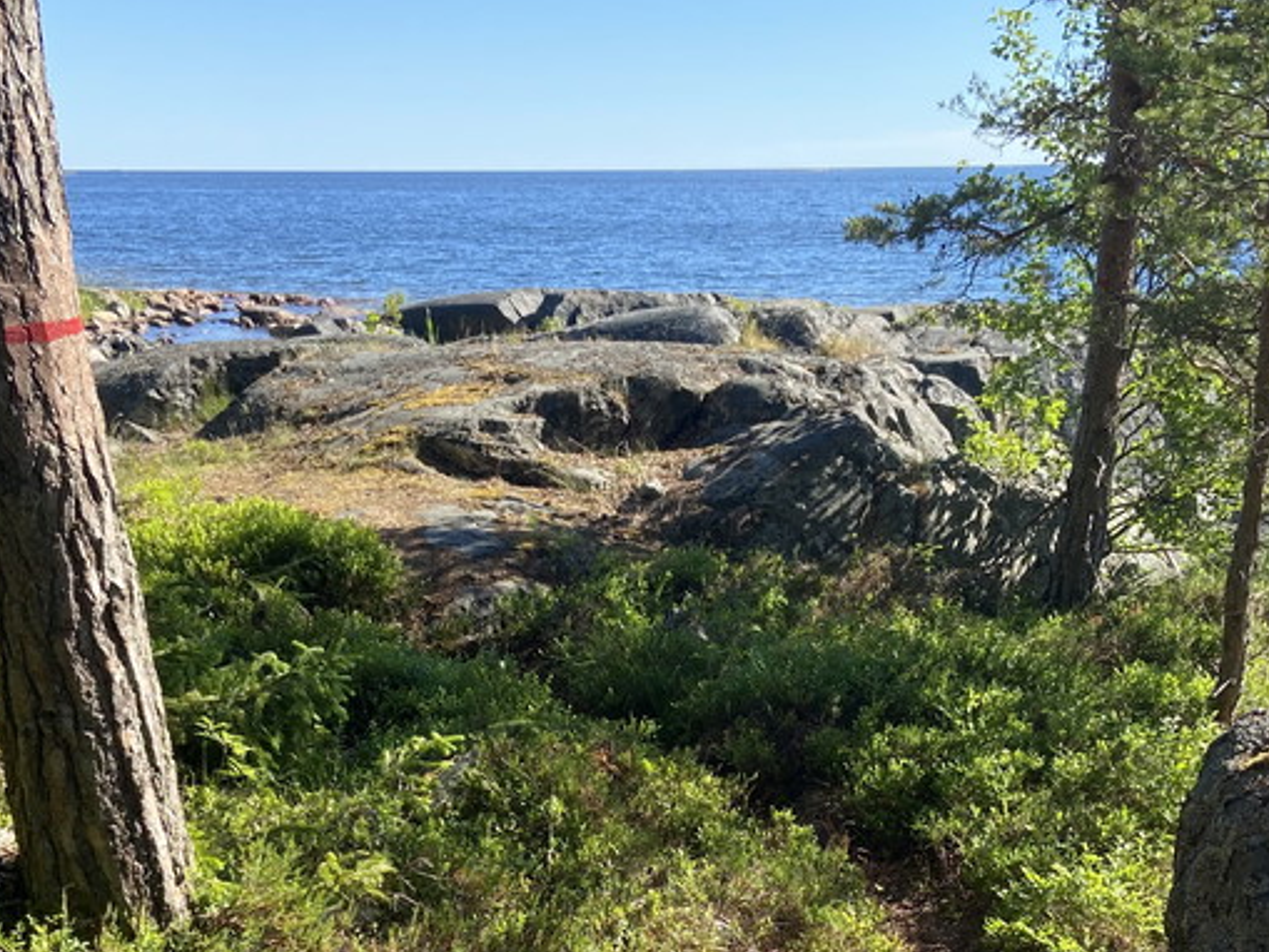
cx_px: 723
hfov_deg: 38.8
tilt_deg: -20.3
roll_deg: +0.8
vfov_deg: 28.8
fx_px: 1797
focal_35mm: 49
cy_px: 812
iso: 32
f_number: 1.8
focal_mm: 4.25
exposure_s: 1/757
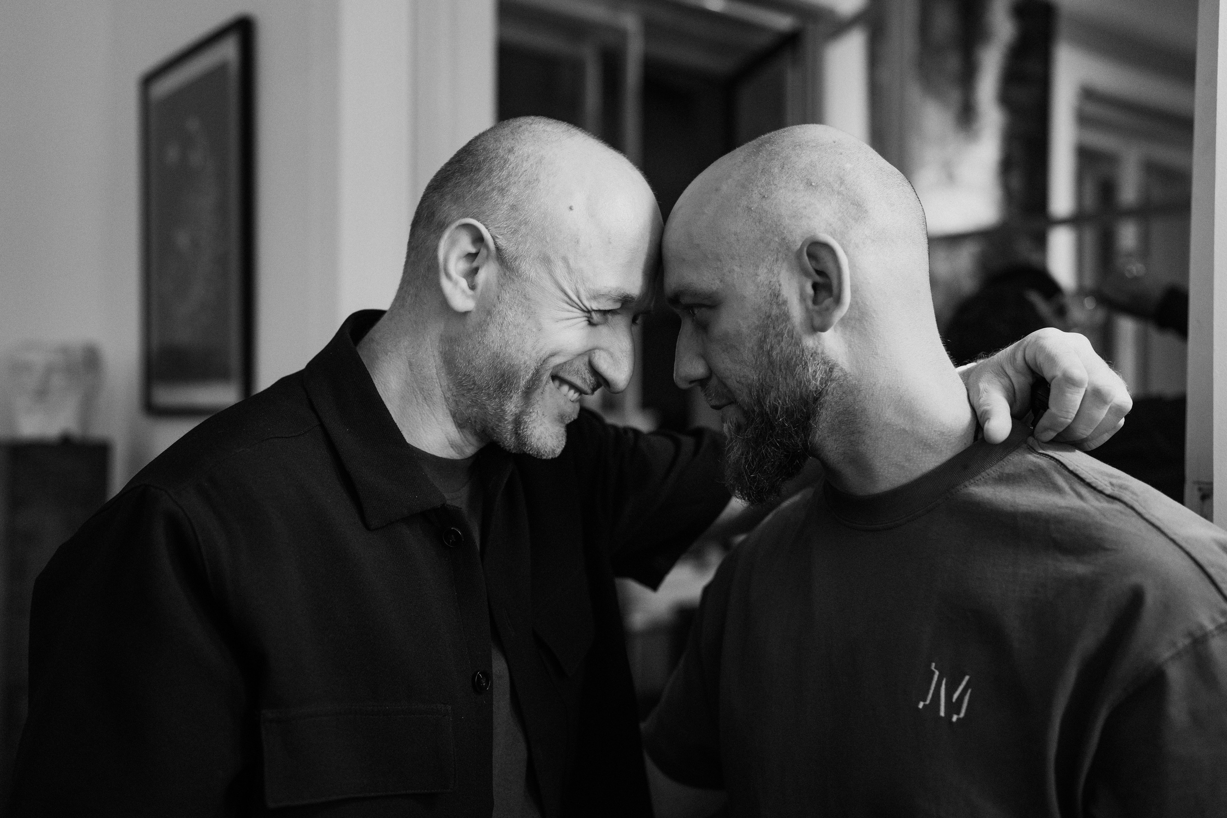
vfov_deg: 37.4
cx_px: 609
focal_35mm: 35
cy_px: 409
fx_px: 1210
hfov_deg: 53.8
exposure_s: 1/125
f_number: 2
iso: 3200
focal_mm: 35
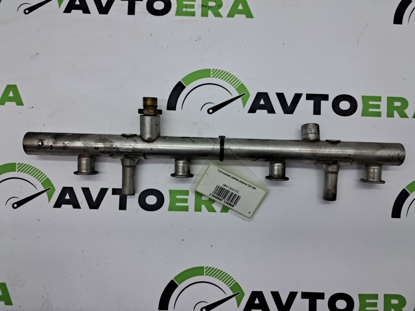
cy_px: 156
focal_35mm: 27
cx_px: 208
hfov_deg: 65.4
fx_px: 323
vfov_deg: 51.3
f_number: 1.8
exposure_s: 1/100
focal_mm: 4
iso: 50
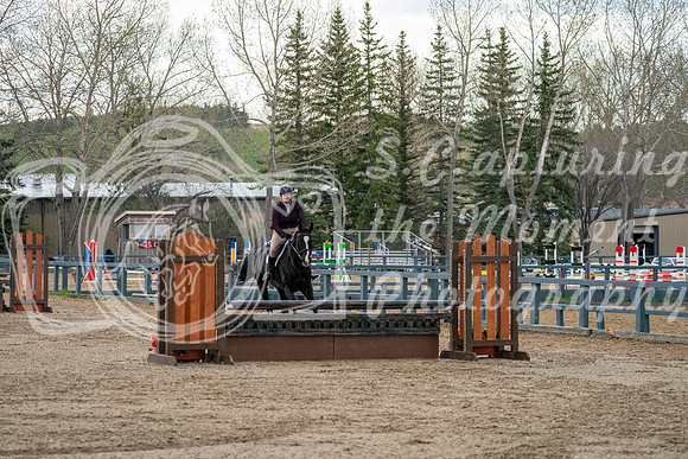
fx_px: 2619
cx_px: 344
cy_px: 230
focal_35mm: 137
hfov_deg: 15.0
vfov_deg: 10.0
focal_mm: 137
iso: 1250
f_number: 5.6
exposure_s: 1/1250
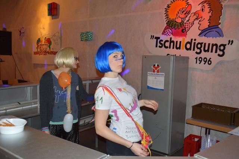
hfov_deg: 57.2
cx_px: 120
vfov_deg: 39.9
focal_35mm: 33
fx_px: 219
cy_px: 80
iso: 800
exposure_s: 1/30
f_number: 4
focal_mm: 22
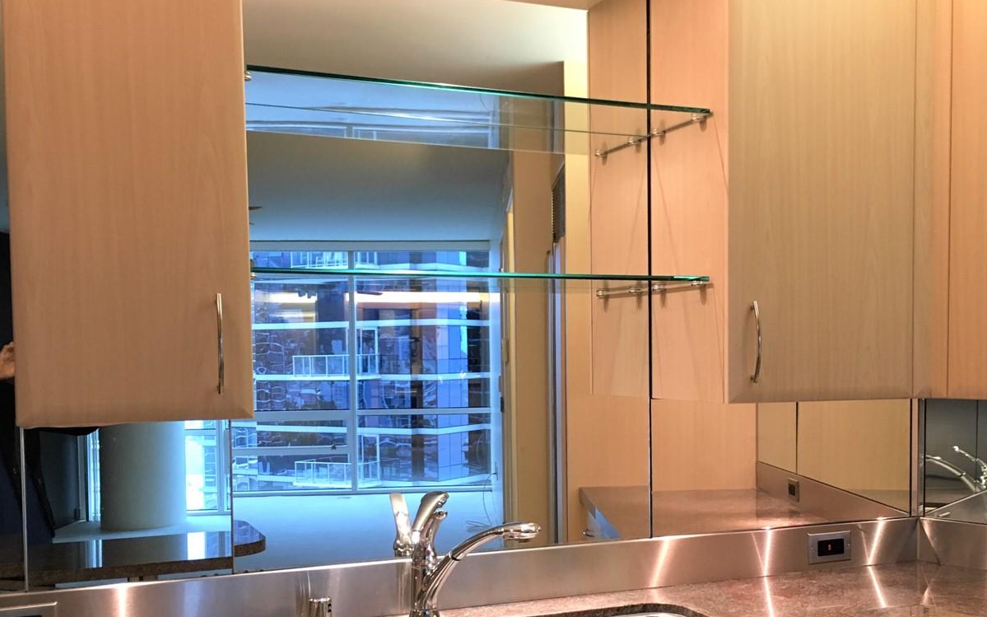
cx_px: 638
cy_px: 398
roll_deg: -0.8
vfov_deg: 31.1
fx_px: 1103
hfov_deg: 47.6
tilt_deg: -4.1
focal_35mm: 41
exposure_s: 1/30
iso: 100
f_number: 2.2
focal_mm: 4.15
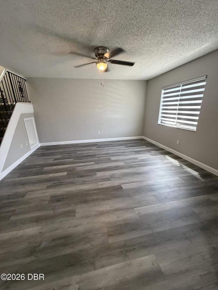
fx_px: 118
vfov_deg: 102.1
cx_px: 109
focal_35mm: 14
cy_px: 145
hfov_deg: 85.7
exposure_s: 1/60
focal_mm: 2.22
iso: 400
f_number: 2.2
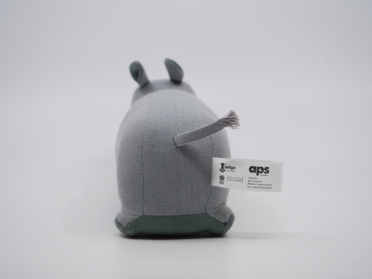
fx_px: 3224
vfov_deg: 5.0
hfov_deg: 6.6
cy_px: 140
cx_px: 186
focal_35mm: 300
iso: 400
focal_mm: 150
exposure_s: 1/320
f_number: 5.6
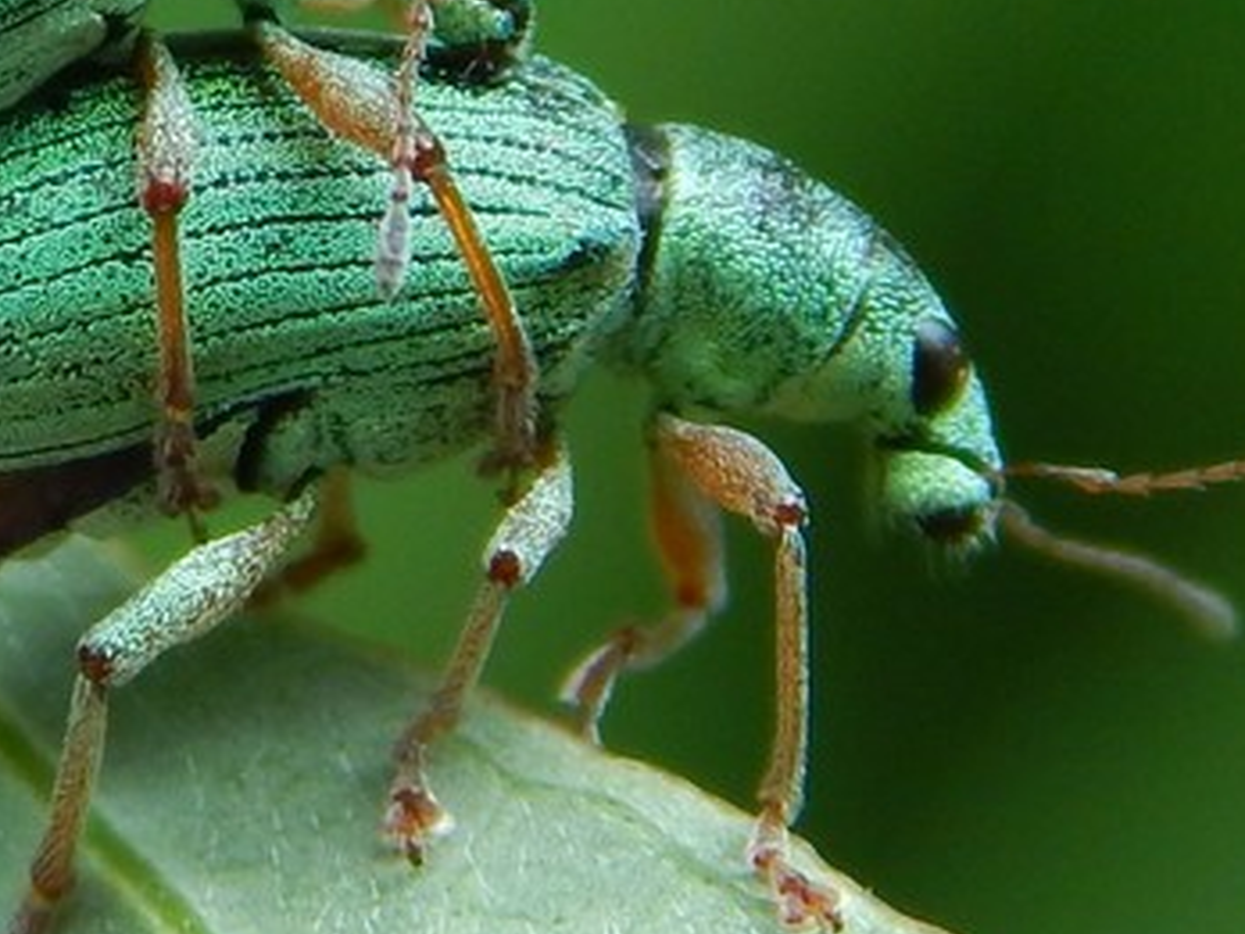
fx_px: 8200
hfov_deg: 8.7
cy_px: 229
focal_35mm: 228
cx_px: 299
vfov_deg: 6.5
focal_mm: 16.6
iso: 125
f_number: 4.4
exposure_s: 1/320
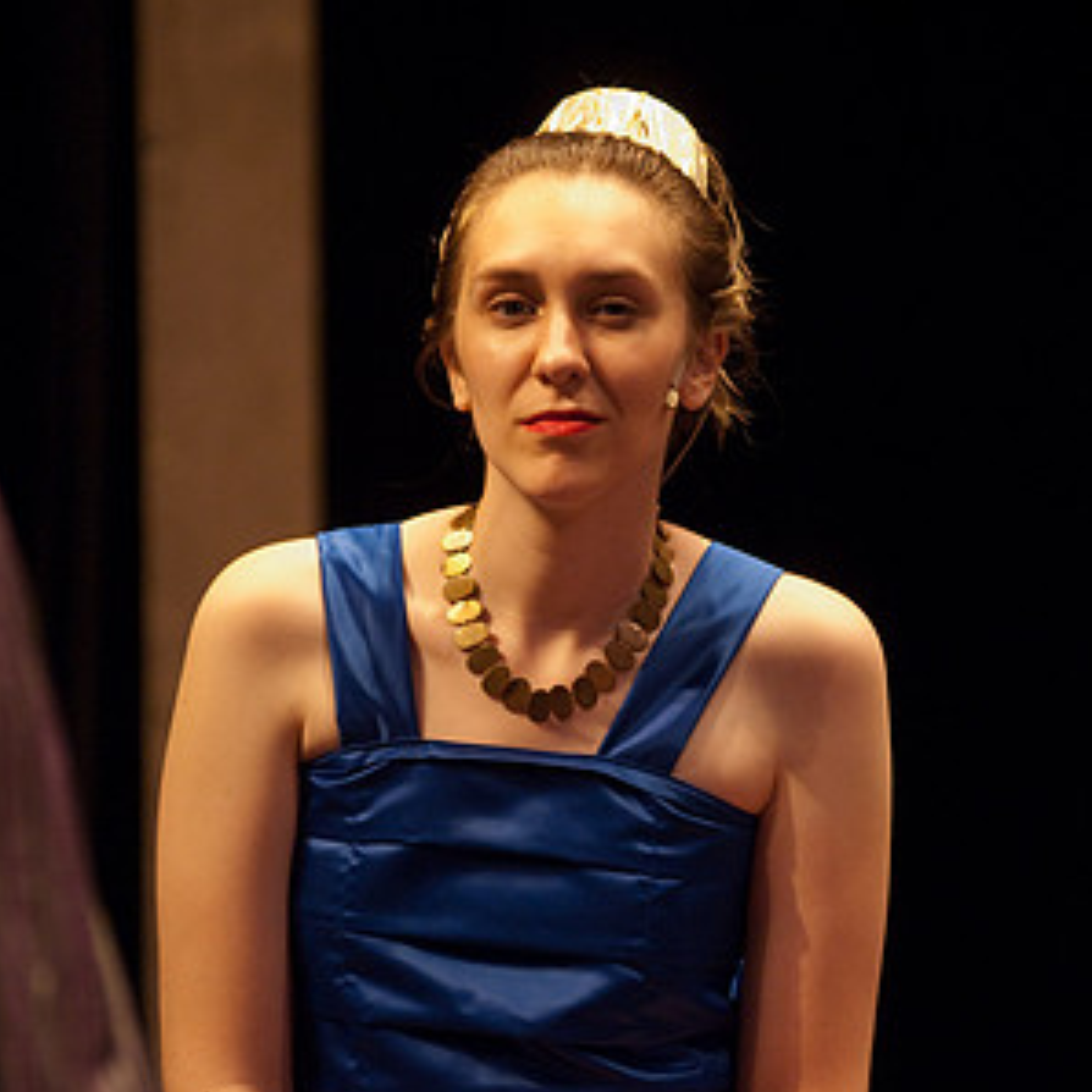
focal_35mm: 385
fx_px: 13741
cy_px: 616
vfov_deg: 4.6
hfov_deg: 4.6
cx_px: 544
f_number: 2.8
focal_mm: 200
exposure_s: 1/125
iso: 1000
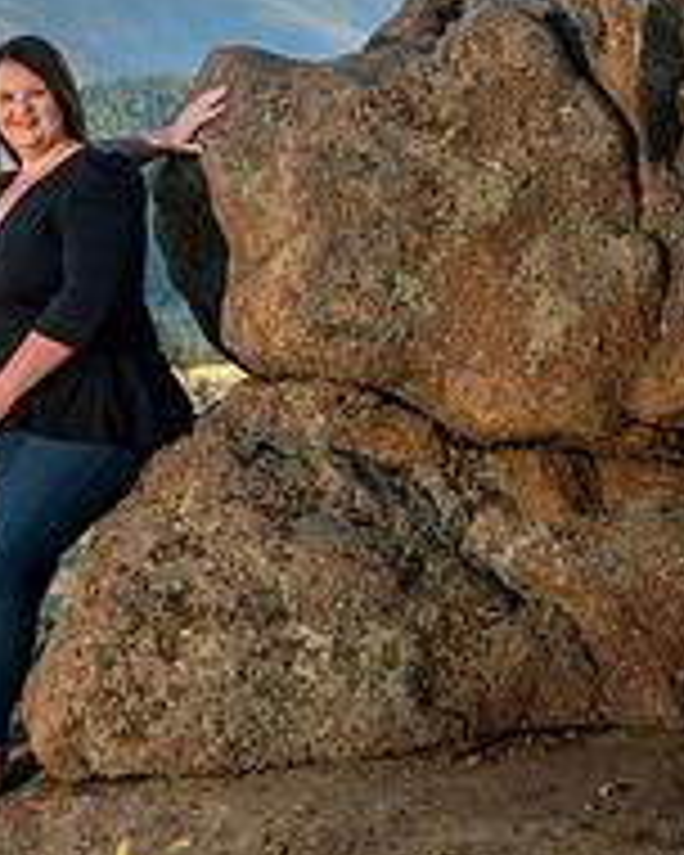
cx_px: -234
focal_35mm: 143
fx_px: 3619
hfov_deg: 10.5
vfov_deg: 13.4
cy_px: 241
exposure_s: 1/500
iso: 160
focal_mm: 50
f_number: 4
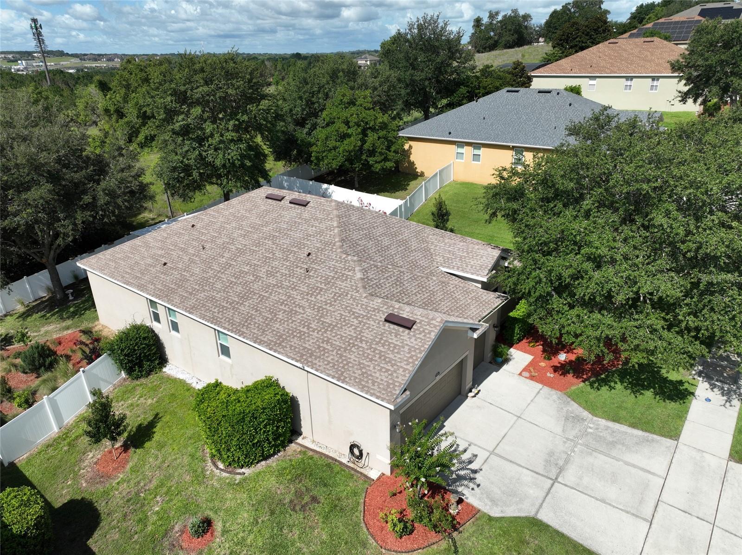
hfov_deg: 71.6
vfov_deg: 56.8
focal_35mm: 24
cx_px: 371
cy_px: 278
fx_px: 514
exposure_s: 1/2500
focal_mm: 12.29
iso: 100
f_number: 2.8
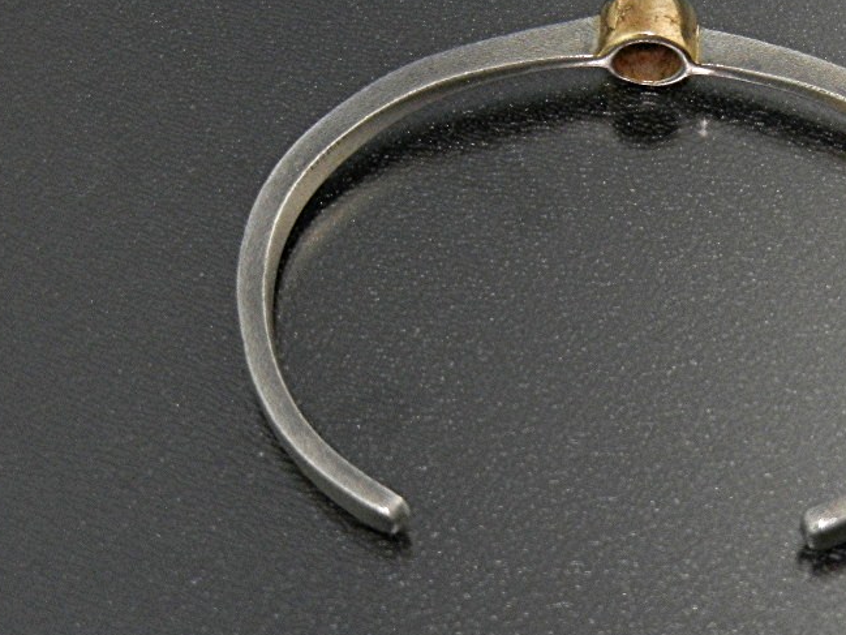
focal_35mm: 82
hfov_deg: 23.6
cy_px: 279
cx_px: 630
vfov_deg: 18.0
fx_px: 2004
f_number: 7.8
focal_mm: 9.3
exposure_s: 1/30
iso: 800
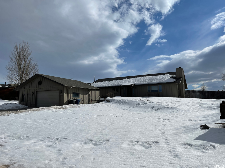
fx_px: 169
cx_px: 112
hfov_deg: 67.3
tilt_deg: +6.8
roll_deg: +0.6
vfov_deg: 53.1
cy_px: 84
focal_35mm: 26
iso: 32
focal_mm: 5.1
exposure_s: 1/15152
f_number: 1.6
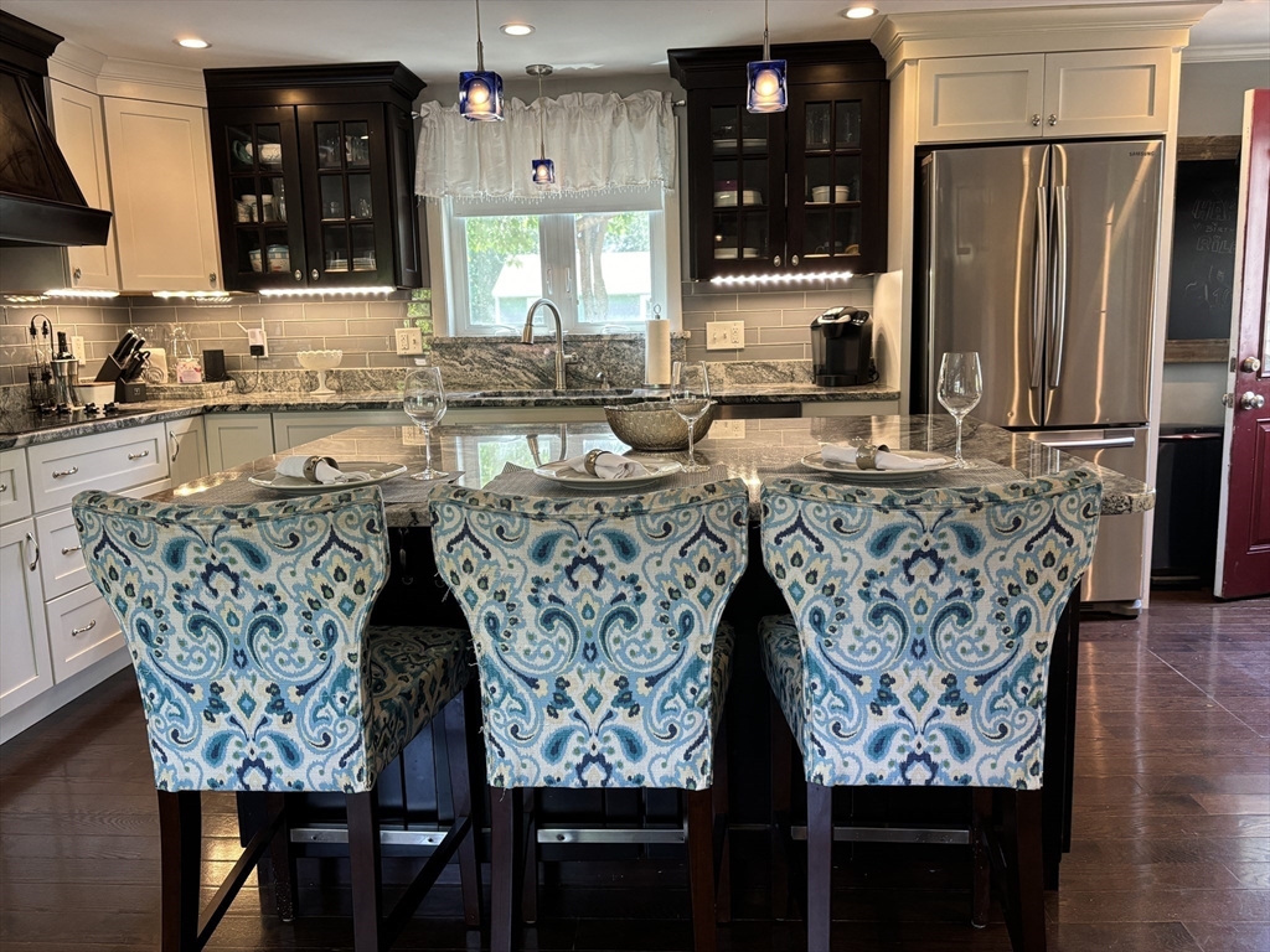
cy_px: 476
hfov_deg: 67.3
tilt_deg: -8.3
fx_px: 954
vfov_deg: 53.1
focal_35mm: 26
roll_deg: +1.7
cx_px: 635
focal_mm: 5.96
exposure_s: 1/60
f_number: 1.6
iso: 200
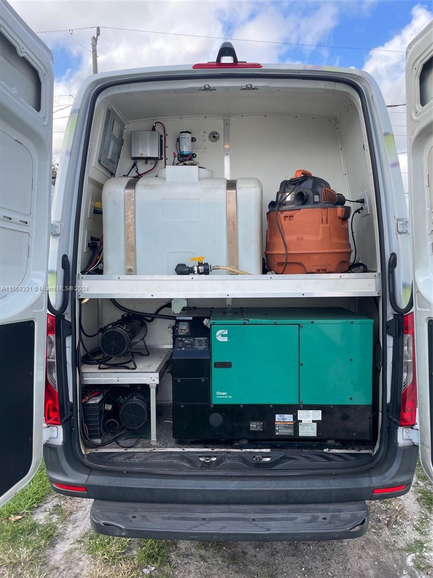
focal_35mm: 26
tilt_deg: -3.8
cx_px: 216
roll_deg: -0.6
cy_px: 289
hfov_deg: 53.1
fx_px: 434
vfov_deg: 67.3
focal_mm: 4.2
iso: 32
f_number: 1.6
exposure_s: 1/744
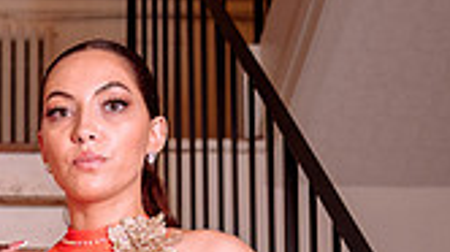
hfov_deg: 14.6
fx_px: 1669
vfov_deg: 8.4
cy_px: 377
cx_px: -147
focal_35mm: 140
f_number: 3.2
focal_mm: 34
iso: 800
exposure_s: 1/125
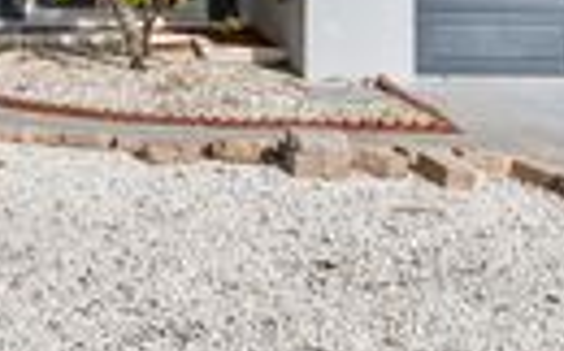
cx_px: 9
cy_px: -106
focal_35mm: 59
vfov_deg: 20.1
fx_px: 906
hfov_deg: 32.1
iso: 100
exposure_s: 1/2000
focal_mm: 10
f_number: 7.1
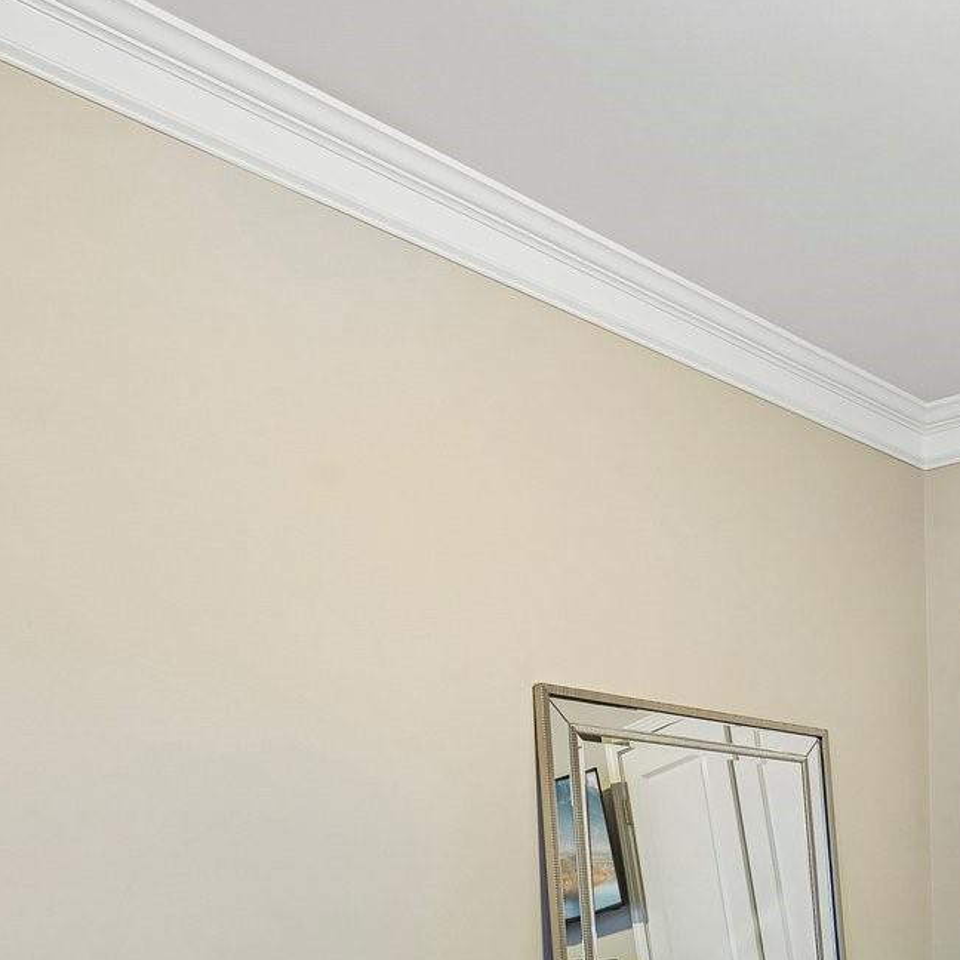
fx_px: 1349
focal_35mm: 43
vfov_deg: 35.8
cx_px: 1053
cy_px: 933
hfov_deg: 34.0
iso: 400
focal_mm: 16
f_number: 8
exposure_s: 1/2
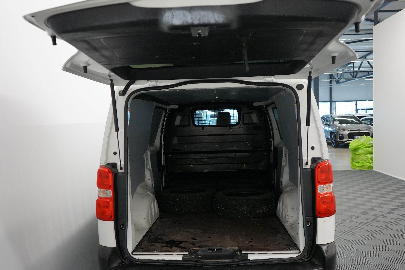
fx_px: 360
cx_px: 203
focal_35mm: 32
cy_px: 139
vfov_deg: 41.1
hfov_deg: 58.7
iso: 1250
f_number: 4
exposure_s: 1/160
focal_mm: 31
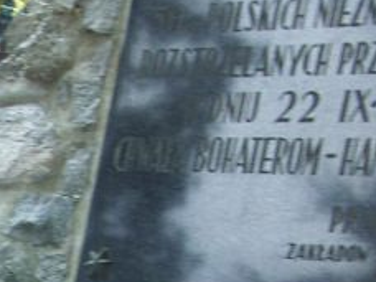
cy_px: 582
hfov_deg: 10.8
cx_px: -376
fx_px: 1814
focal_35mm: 167
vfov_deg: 8.4
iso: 64
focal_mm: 9.85
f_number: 3.2
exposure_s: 1/60
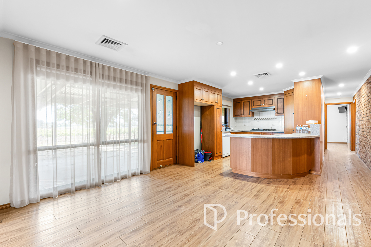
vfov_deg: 77.2
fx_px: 155
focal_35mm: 15
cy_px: 131
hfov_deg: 100.3
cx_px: 195
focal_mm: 14
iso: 800
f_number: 8
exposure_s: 1/5
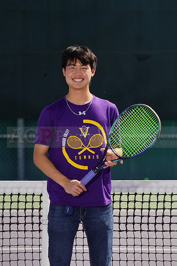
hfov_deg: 4.4
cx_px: 88
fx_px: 2322
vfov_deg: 6.5
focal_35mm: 315
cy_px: 133
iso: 100
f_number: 9
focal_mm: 315
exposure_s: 1/250
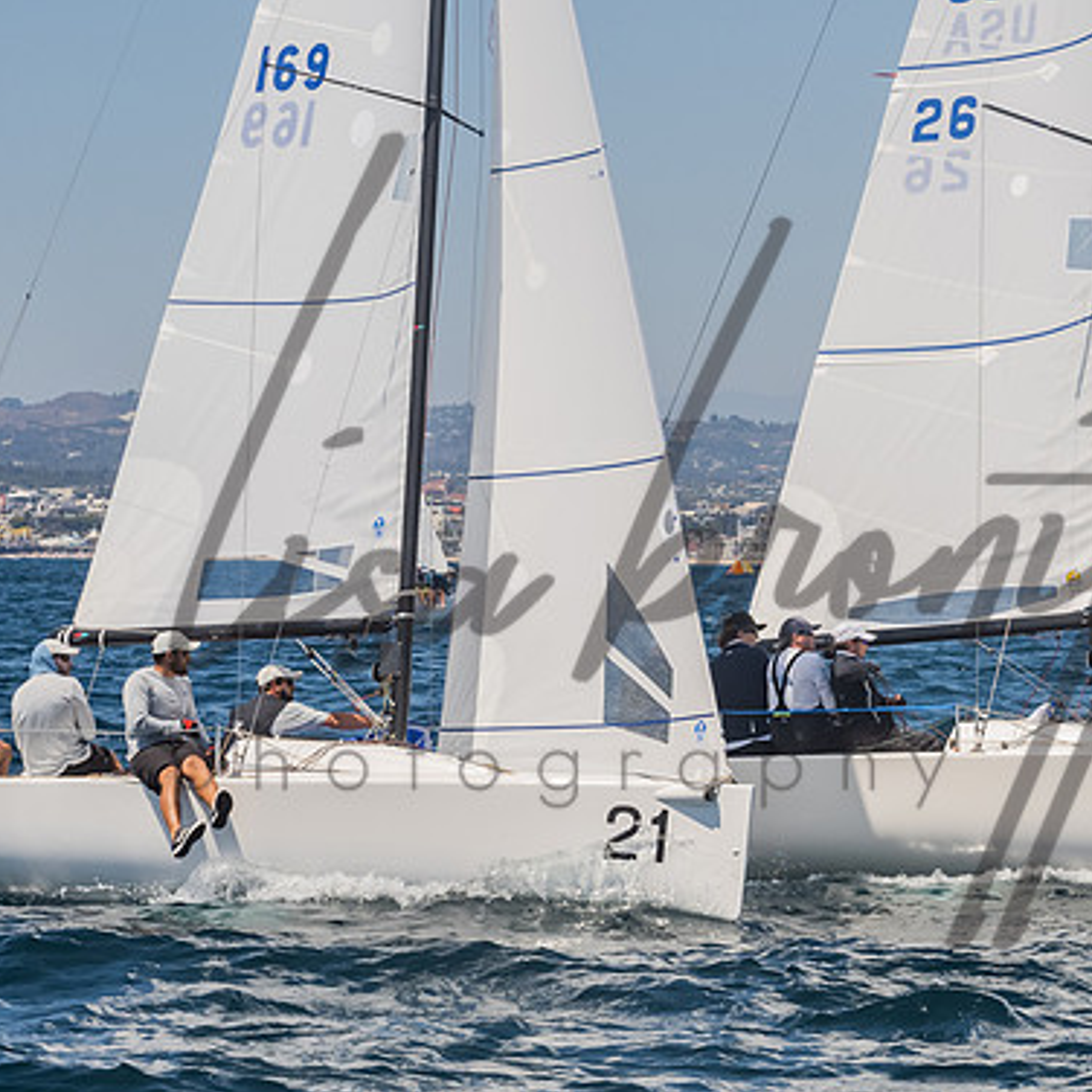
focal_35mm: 172
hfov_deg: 10.1
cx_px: 863
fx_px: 6139
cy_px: 579
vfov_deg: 10.2
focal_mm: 82
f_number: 14
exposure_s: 1/1250
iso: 640
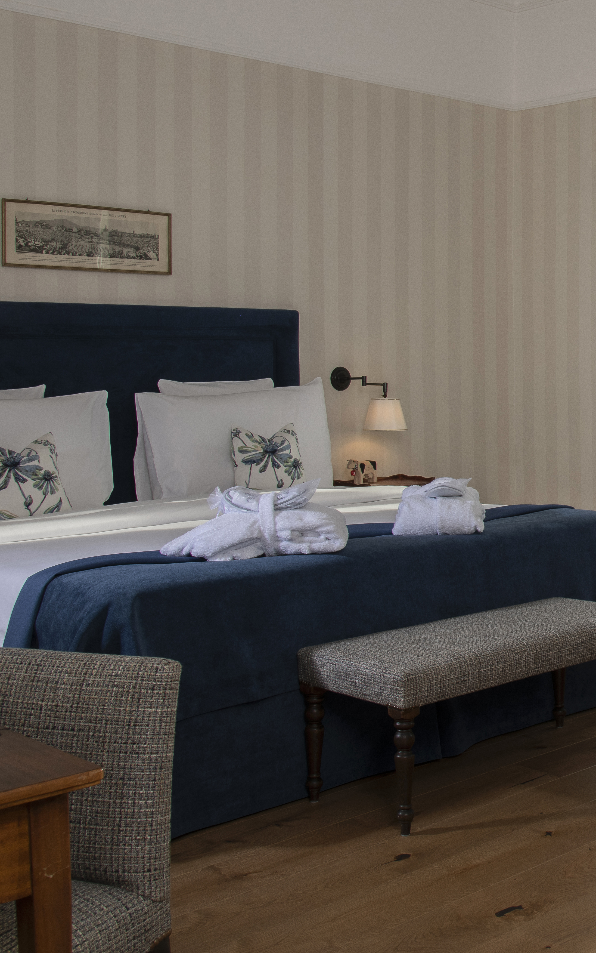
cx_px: 727
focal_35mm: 49
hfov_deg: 23.9
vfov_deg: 40.9
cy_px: 392
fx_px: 1273
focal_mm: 24
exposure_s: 1/40
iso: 125
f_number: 9
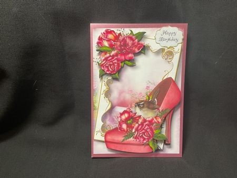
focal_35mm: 29
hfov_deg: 61.7
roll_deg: -1.6
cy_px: 89
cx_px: 118
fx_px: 198
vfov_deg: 48.2
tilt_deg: -32.5
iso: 80
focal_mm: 3
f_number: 1.8
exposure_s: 1/50
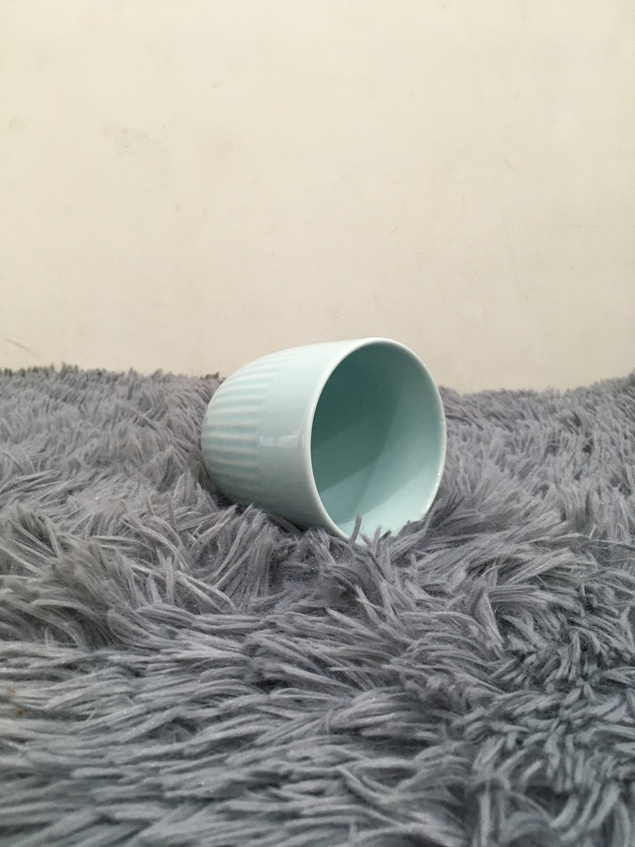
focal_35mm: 29
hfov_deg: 48.2
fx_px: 709
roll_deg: -1.2
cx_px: 318
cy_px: 424
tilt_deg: -14.3
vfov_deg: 61.7
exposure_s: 1/33
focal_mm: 4.15
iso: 100
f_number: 2.2
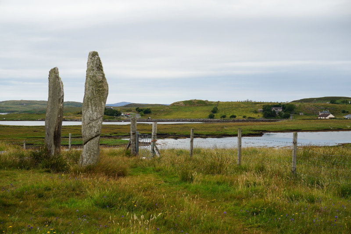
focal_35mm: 62
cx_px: 176
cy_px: 117
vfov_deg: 22.1
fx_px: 599
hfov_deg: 32.6
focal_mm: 41
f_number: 8
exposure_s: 1/80
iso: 100
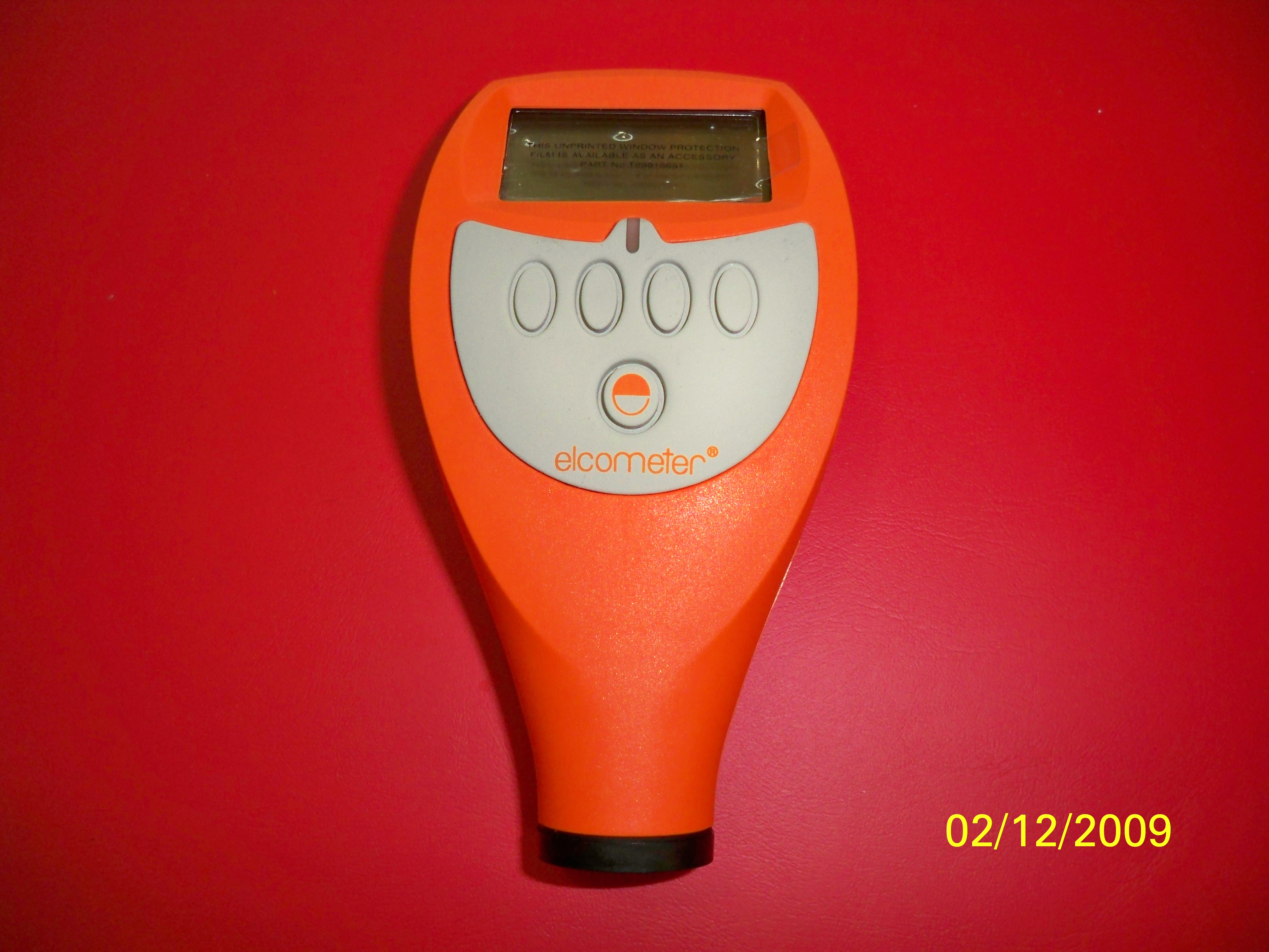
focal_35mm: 35
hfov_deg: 52.6
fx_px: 1283
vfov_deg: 40.7
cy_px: 476
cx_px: 634
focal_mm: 6.3
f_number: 3.1
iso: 200
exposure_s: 1/60
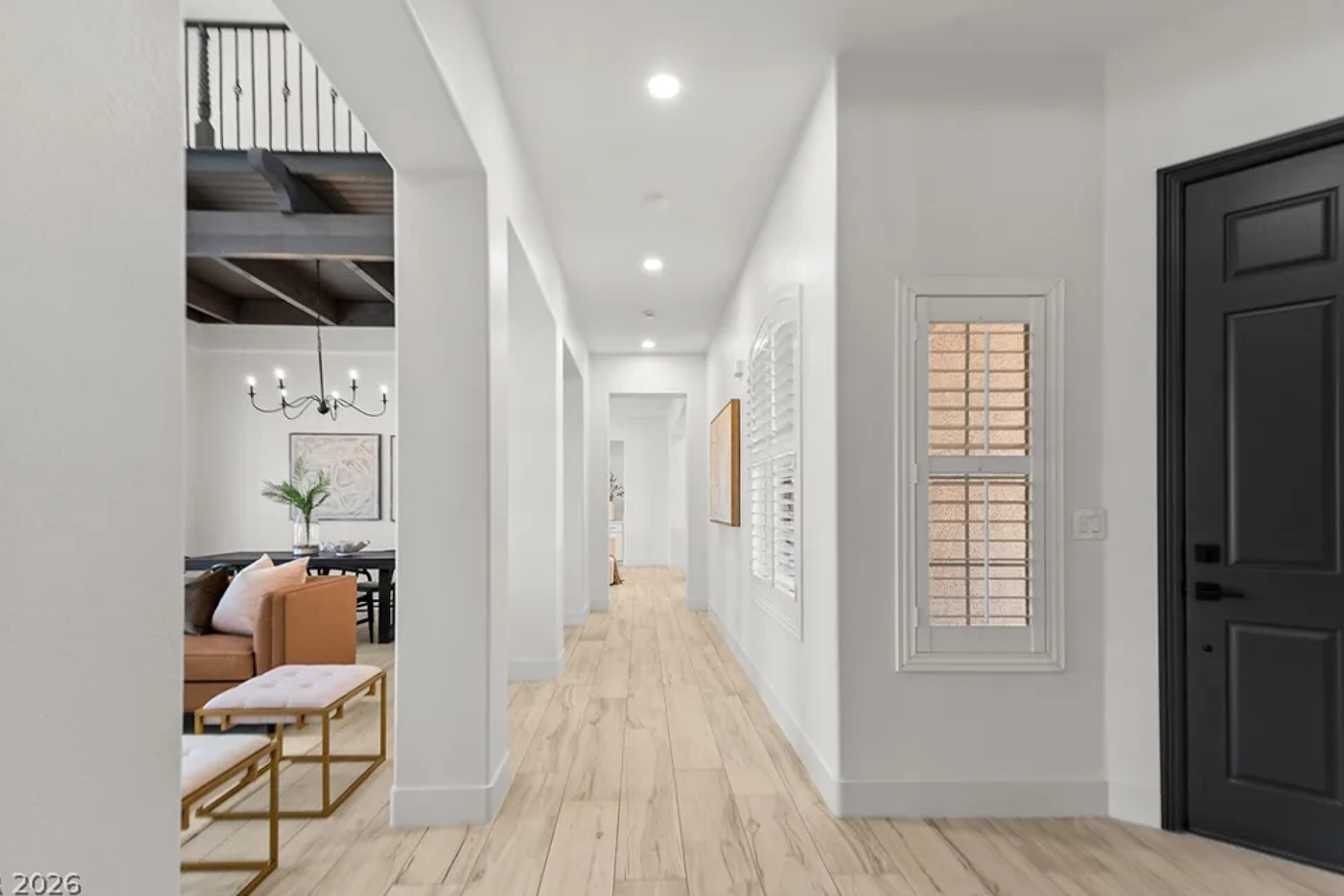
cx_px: 655
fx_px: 635
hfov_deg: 93.2
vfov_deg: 70.4
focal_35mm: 17
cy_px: 428
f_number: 8
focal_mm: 16
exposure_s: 1/2.5
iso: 100
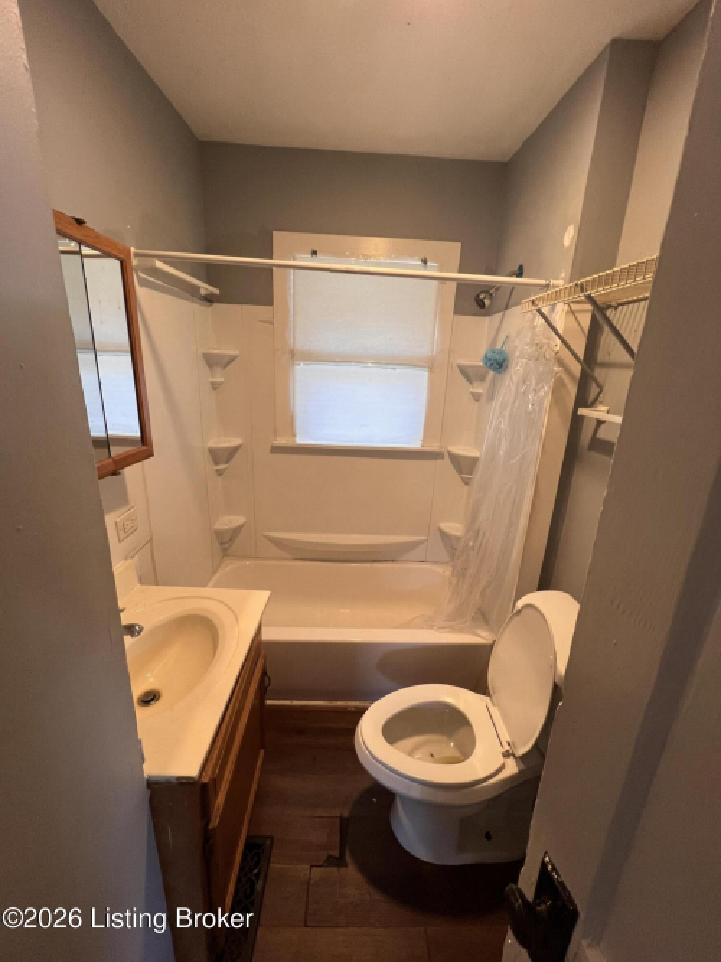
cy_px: 481
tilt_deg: -15.9
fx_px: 361
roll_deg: -2.8
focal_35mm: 13
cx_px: 360
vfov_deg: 106.2
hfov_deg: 89.9
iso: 125
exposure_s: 1/60
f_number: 1.8
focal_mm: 1.57
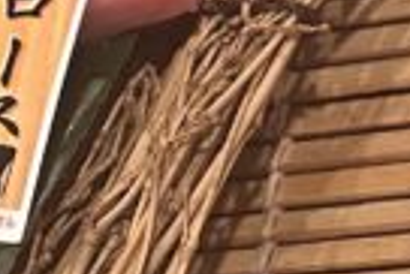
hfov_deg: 9.8
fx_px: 2314
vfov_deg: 6.7
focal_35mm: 203
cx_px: -196
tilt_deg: -51.9
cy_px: 322
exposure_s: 1/60
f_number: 1.5
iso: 400
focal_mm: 5.7
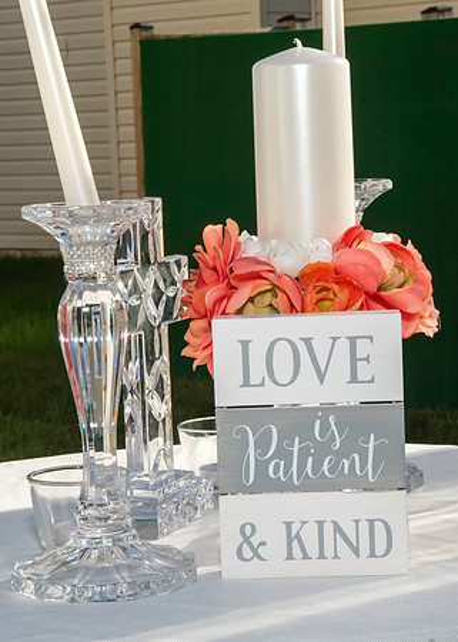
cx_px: 226
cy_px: 336
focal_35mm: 111
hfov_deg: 12.9
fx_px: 2020
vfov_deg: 18.1
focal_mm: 46
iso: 400
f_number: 18
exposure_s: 1/250
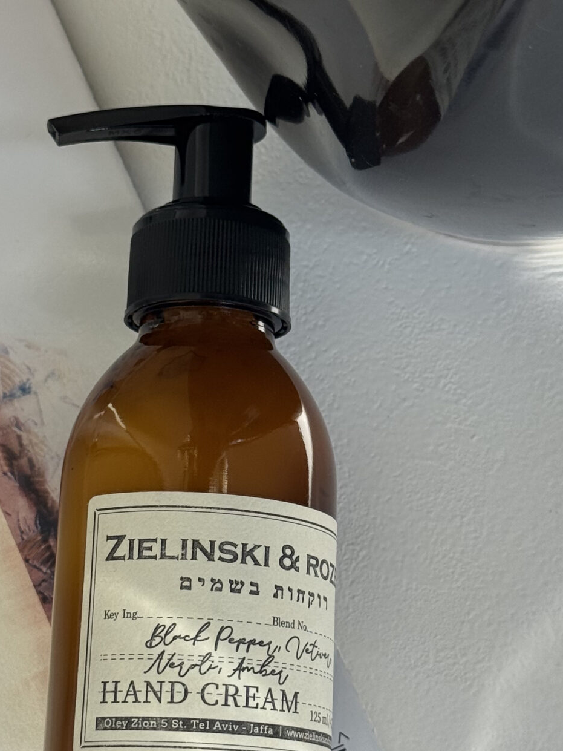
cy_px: 392
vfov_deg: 19.8
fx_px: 2146
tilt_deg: -75.8
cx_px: 256
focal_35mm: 99
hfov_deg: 14.9
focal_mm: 6.76
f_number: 1.78
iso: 64
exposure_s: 1/832
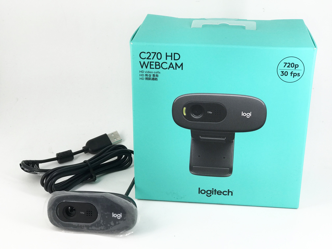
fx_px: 547
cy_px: 124
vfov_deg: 25.7
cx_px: 166
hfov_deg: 33.8
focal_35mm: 57
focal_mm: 6.6
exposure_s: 1/120
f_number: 2.8
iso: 25
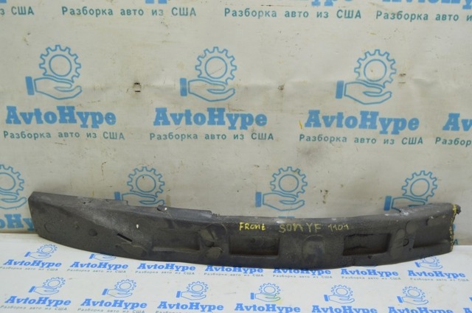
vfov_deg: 39.9
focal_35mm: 33
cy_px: 156
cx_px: 236
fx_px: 432
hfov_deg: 57.3
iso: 400
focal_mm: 22
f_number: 5.6
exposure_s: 1/20
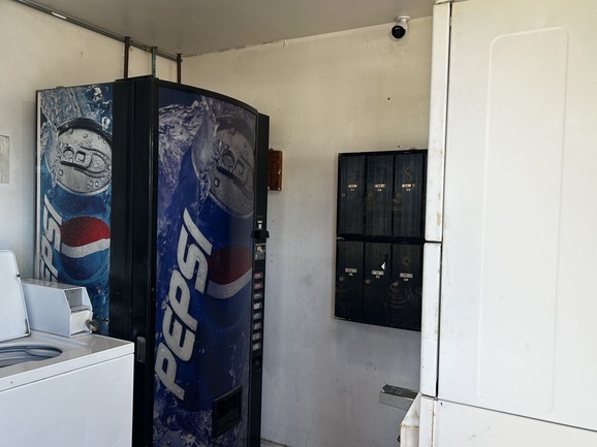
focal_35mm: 30
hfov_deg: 60.0
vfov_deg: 46.7
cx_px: 294
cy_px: 240
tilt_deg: -1.9
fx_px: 517
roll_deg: -0.7
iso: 50
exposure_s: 1/120
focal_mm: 5.7
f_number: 1.5
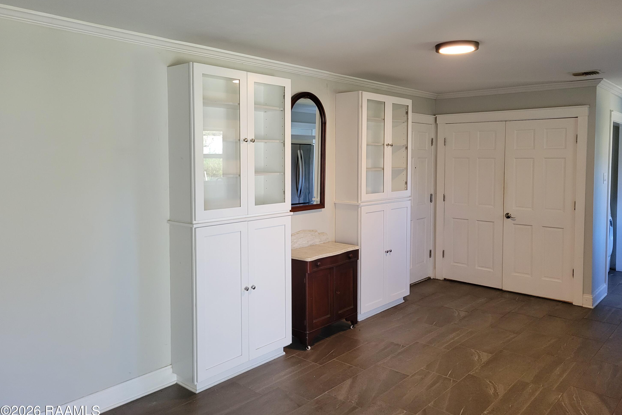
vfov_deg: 46.4
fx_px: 484
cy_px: 191
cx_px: 322
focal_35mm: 28
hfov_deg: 65.5
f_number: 1.8
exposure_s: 1/120
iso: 250
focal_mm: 5.4
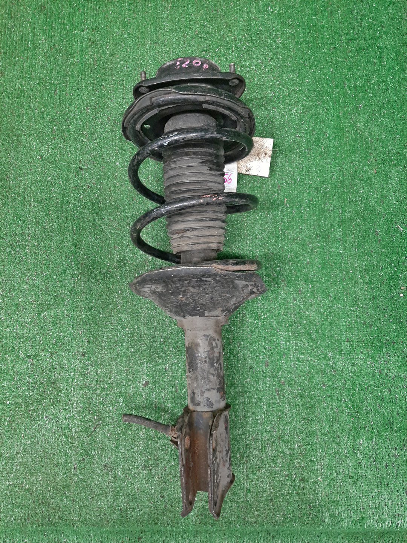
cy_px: 272
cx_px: 204
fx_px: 408
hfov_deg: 53.1
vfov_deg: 67.3
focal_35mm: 26
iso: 154
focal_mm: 3.93
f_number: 1.7
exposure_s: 1/50
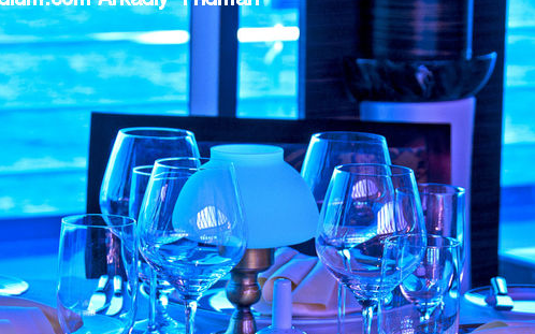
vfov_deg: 7.6
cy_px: 293
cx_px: 302
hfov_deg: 12.2
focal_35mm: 171
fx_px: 2493
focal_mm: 62
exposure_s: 1/80
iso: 200
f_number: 6.3
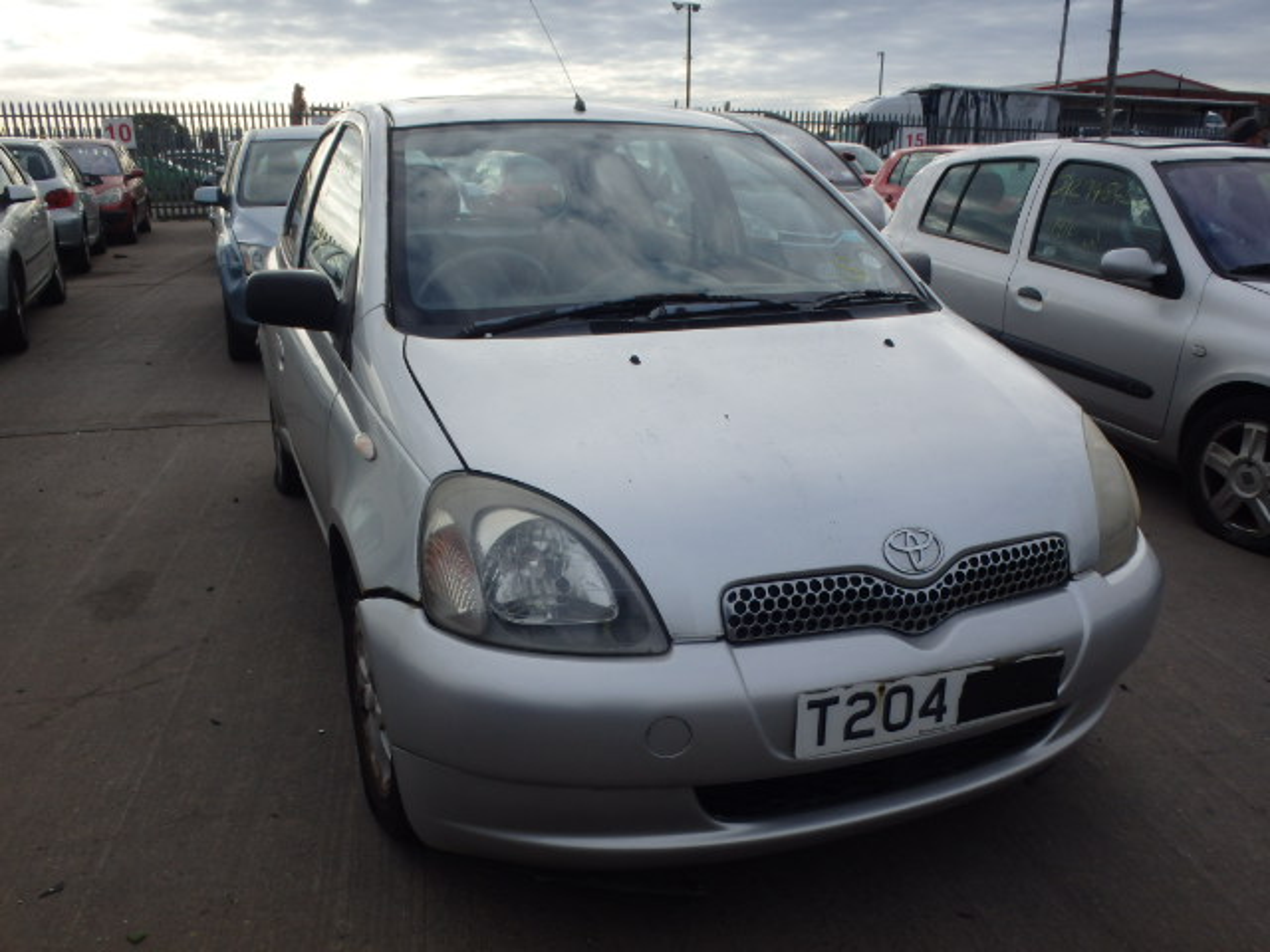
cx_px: 635
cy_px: 476
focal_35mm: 28
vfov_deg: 49.7
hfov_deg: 63.4
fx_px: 1027
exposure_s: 1/100
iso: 125
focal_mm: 5
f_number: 11
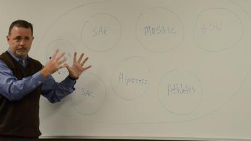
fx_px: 876
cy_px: 51
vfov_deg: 9.2
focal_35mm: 132
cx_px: 120
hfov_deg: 16.3
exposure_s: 1/250
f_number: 6.3
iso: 2500
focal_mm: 75
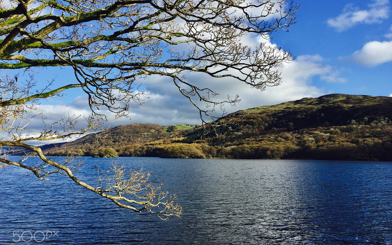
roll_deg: +0.1
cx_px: 195
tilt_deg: +5.1
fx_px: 331
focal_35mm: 31
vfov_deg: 40.6
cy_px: 121
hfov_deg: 61.2
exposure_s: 1/1522
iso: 32
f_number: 2.2
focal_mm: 4.15
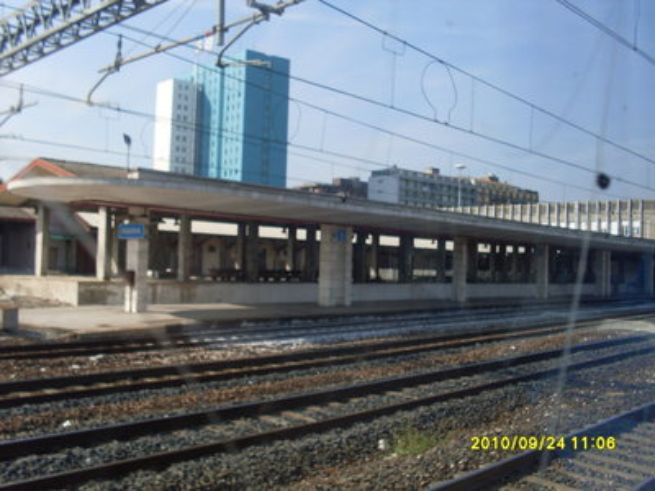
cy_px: 246
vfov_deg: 37.7
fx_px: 719
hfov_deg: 49.0
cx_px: 328
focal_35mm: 38
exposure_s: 1/350
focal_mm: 6.3
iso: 80
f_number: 2.8
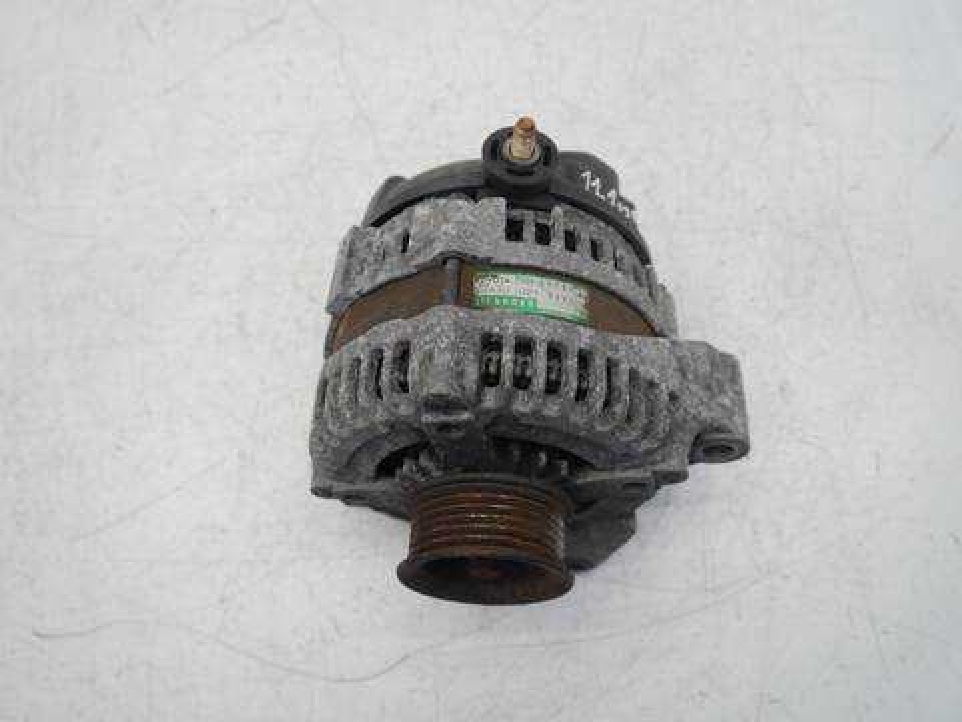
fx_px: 778
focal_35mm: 28
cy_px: 361
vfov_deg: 49.7
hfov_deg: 63.4
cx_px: 481
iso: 250
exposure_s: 1/60
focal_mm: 14
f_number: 3.5
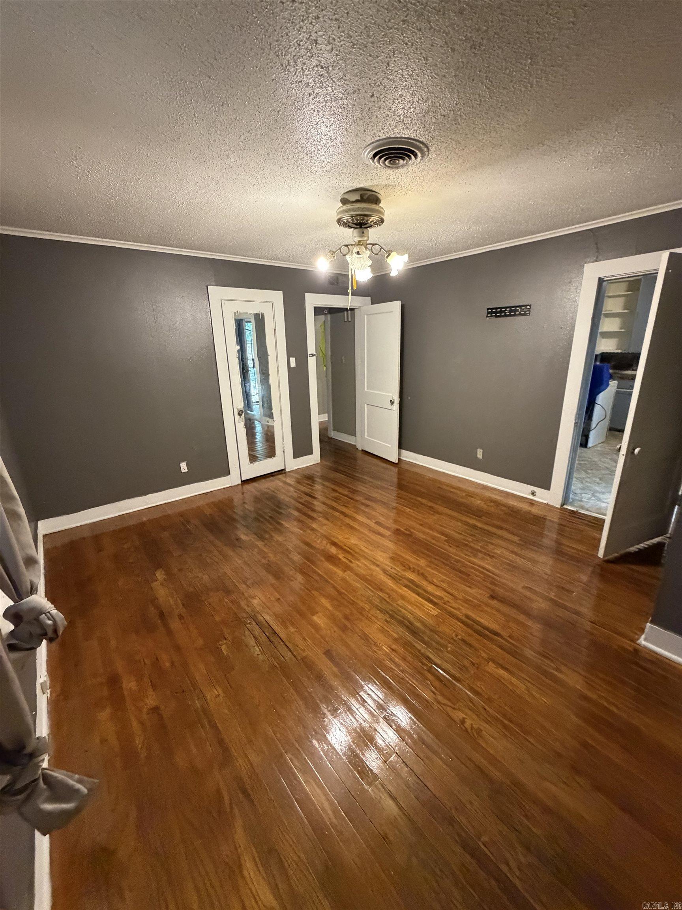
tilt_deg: -17.1
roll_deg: +1.6
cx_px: 341
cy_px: 455
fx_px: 368
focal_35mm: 14
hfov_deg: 85.7
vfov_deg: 102.1
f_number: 2.2
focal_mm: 2.22
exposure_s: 1/60
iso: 640
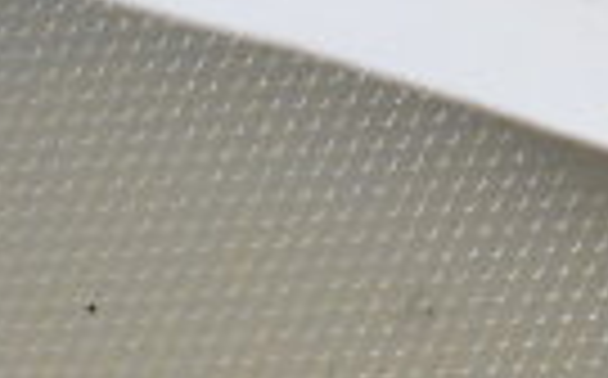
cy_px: -457
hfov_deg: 9.6
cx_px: 1049
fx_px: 3442
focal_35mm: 208
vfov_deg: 6.1
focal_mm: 30
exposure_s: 1/400
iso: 6400
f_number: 10
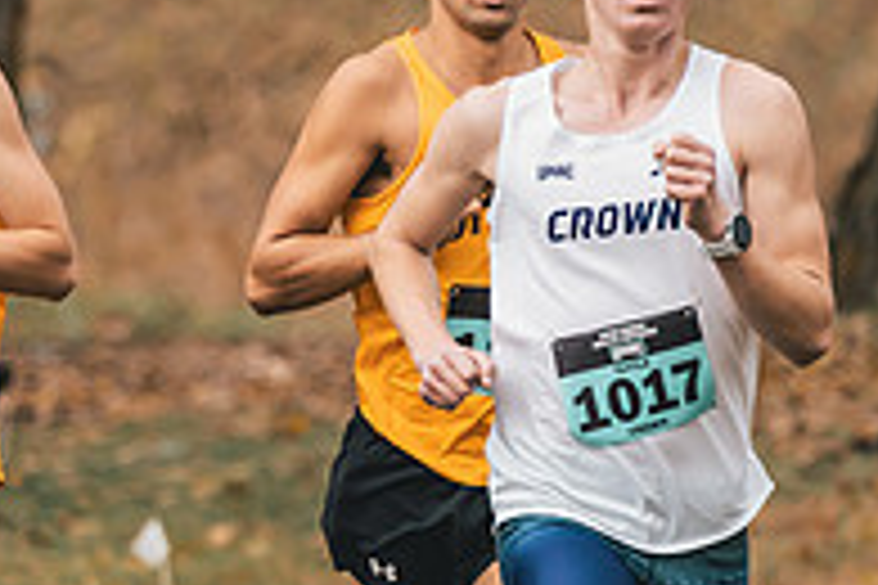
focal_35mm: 1189
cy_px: 295
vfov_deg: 1.2
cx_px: 176
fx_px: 28996
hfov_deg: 1.7
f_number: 6.3
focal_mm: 400
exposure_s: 1/1250
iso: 400
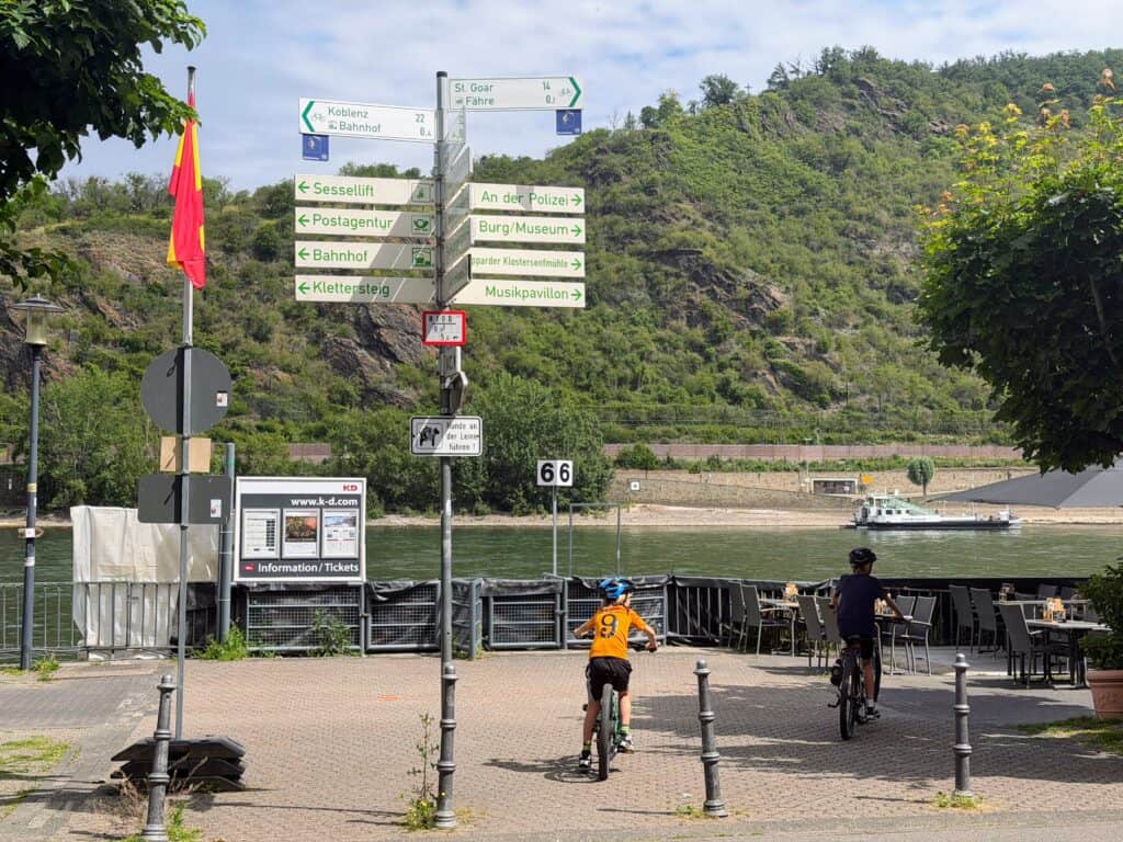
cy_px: 421
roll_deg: -0.1
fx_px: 1557
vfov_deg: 30.3
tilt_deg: +2.7
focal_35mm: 48
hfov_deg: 39.7
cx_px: 562
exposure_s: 1/5208
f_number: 1.78
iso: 64
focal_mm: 6.76
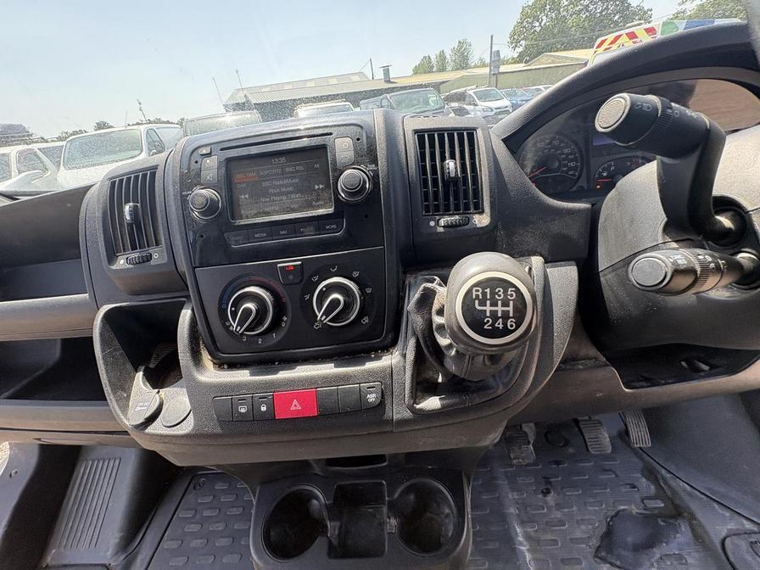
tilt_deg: -29.3
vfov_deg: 85.7
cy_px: 285
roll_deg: +0.0
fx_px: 307
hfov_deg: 102.1
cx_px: 380
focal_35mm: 14
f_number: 2.2
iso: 64
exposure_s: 1/143
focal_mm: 2.22
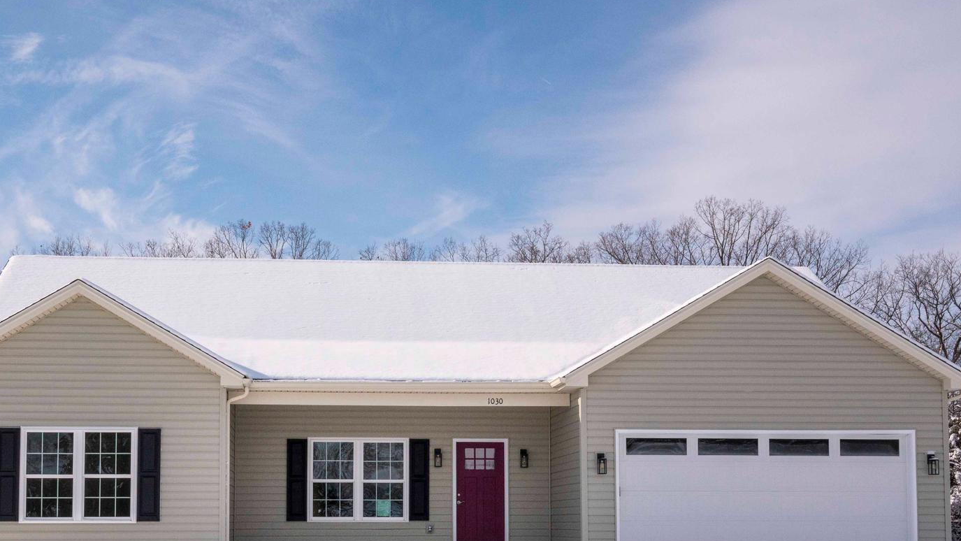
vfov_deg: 22.4
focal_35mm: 53
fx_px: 1351
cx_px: 436
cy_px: 411
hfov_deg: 39.1
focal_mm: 34
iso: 1000
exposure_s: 1/1250
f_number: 18
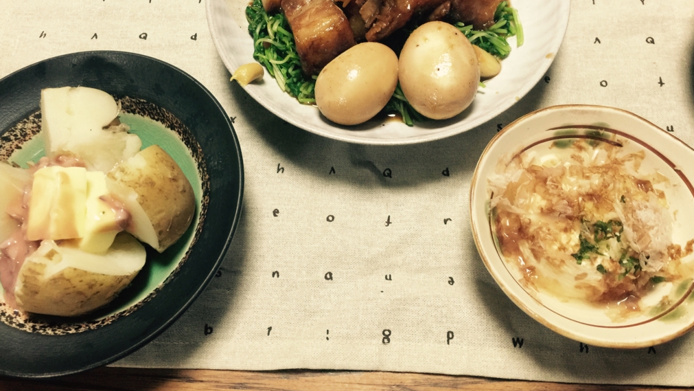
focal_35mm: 32
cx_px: 347
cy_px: 141
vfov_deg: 36.4
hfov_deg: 61.0
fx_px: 589
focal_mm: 4.15
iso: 80
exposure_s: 1/15
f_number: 2.2
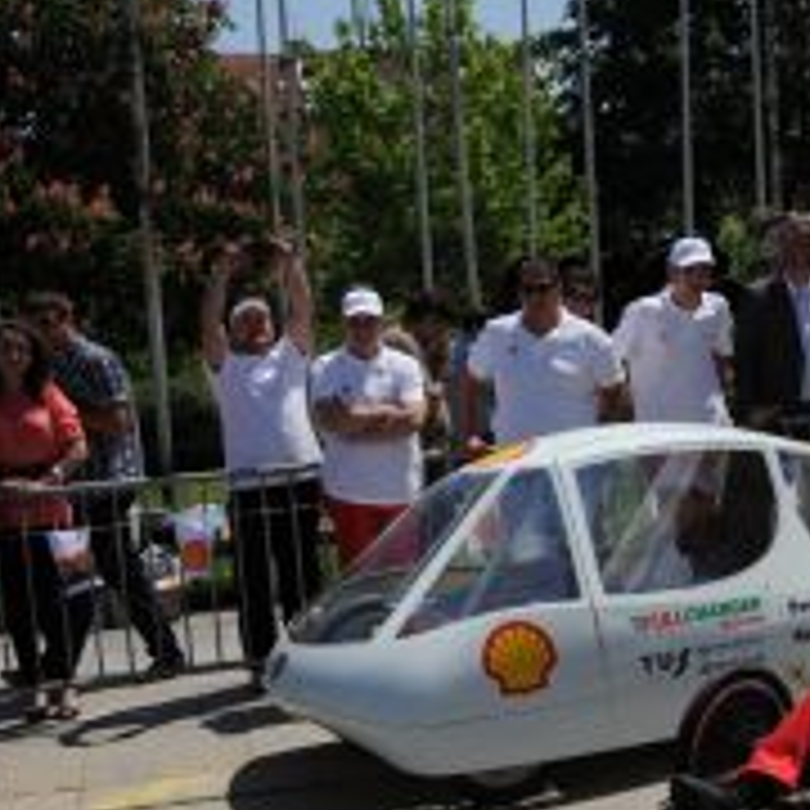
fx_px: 1694
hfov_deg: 26.8
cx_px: 486
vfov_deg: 26.8
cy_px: 526
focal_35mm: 64
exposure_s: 1/500
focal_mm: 34
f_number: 10
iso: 200
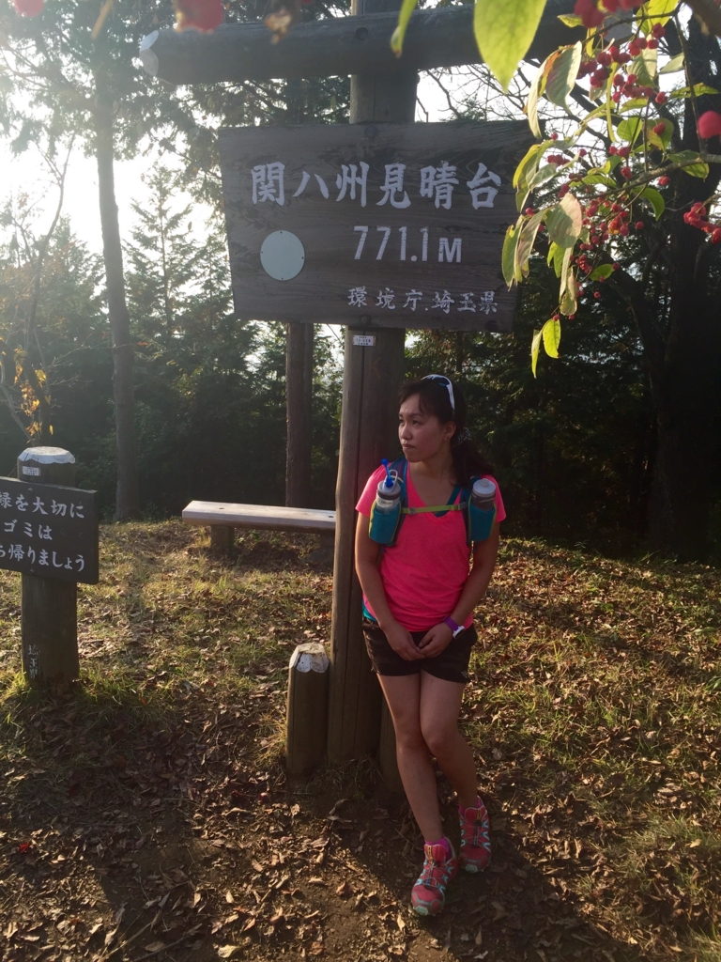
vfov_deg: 61.7
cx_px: 360
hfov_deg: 48.2
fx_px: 805
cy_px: 481
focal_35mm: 29
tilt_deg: -15.2
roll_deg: -2.5
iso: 32
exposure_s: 1/455
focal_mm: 4.15
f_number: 2.2
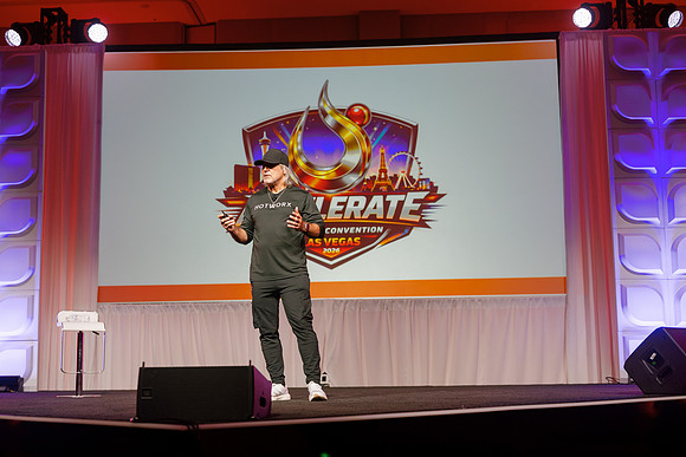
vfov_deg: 27.0
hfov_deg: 39.6
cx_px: 343
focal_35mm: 50
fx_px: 953
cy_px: 228
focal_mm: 50
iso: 400
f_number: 2.8
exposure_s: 1/200
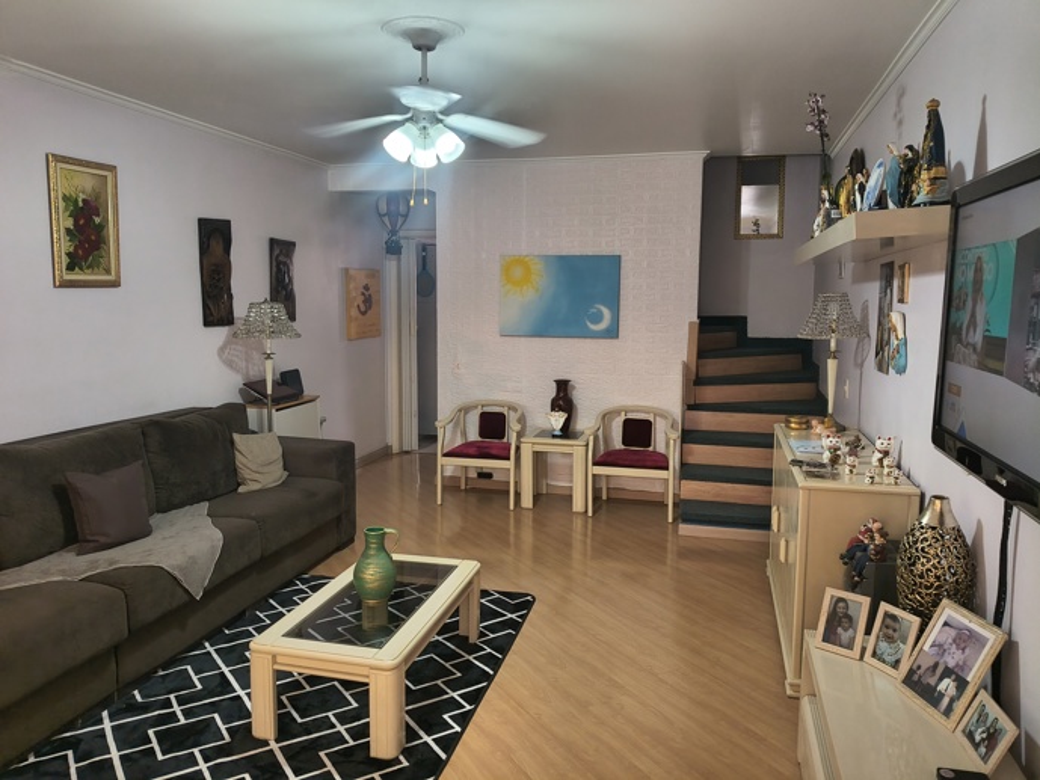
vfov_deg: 53.1
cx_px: 520
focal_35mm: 26
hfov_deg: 67.3
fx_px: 781
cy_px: 390
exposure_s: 1/59.9
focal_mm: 4.81
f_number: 1.8
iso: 899
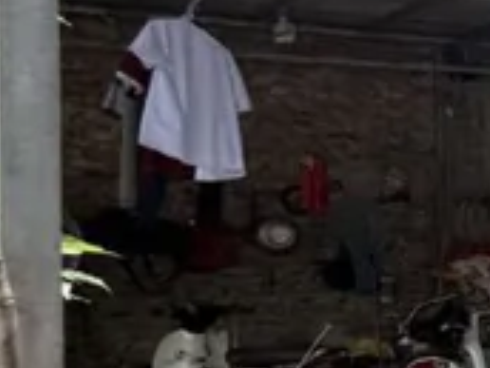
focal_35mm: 65
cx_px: 1000
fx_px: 920
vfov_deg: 22.3
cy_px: 300
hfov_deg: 18.4
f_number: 2.2
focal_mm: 2.22
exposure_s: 1/99
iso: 80
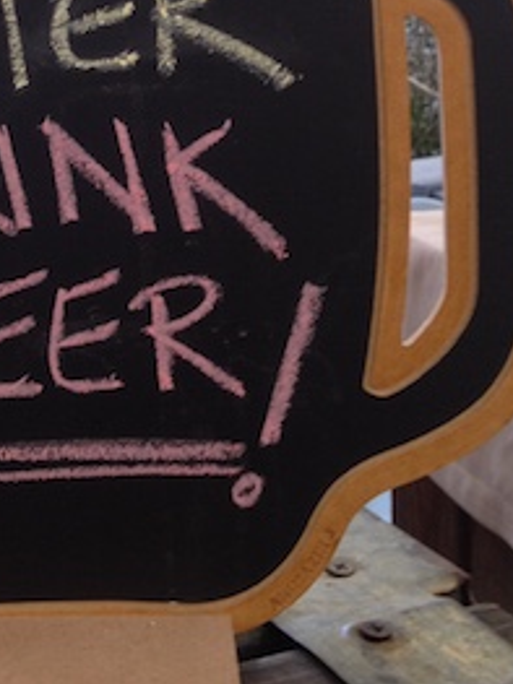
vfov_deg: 23.7
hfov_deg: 18.2
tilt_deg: -9.0
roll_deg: -1.3
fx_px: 1582
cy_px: 55
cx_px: 86
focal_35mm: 80
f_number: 2.4
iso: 50
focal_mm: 4.28
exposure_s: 1/24
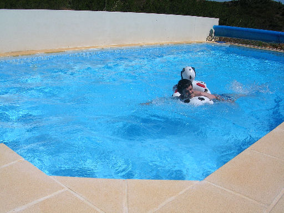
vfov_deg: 37.7
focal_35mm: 38
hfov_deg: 49.0
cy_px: 106
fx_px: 312
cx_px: 142
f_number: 5.6
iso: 50
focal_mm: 5.8
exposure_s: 1/770
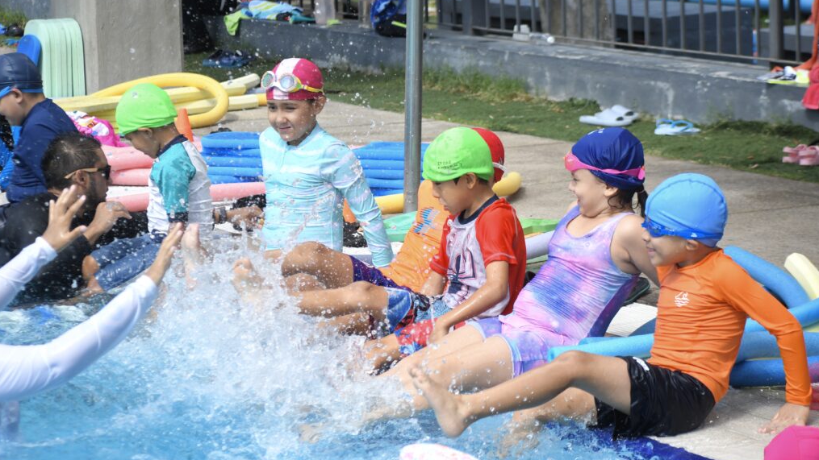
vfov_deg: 10.9
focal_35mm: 111
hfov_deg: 19.3
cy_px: 239
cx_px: 409
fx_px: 2411
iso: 200
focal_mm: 70
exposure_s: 1/640
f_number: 4.5
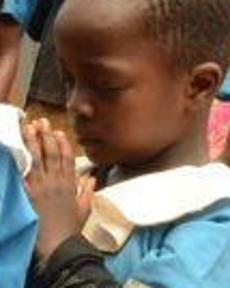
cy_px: 288
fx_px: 2743
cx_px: 39
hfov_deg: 4.8
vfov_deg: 6.0
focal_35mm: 322
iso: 100
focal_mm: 30
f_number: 10
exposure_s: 1/50
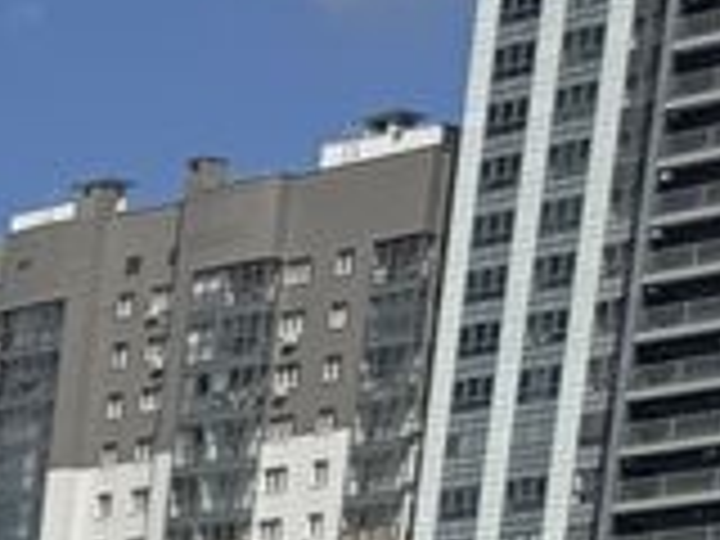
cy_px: 1894
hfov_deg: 8.2
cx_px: -1854
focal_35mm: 180
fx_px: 3744
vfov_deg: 7.0
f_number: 1.78
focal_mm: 6.76
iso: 80
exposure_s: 1/6410
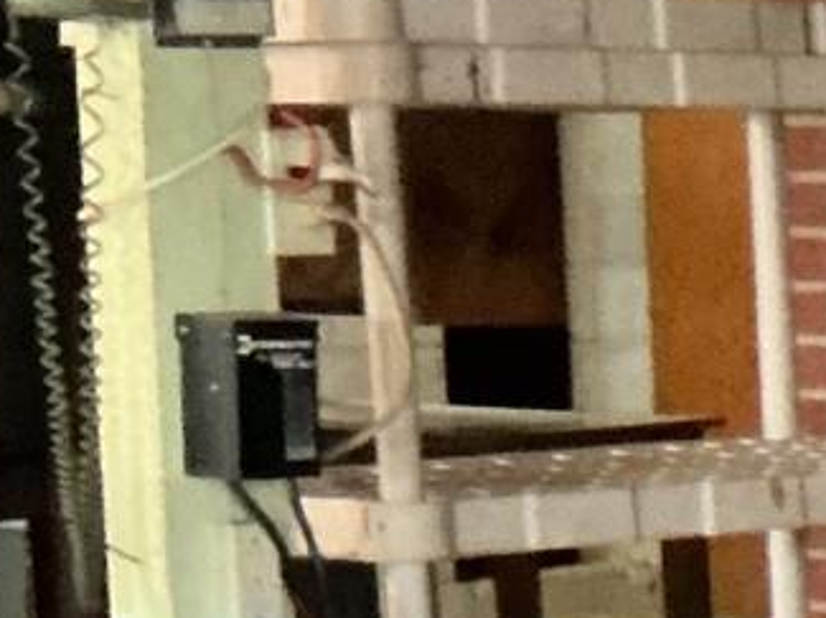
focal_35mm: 183
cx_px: 2483
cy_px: 898
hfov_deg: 8.8
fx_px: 4362
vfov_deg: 8.0
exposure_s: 1/20
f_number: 1.8
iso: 500
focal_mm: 3
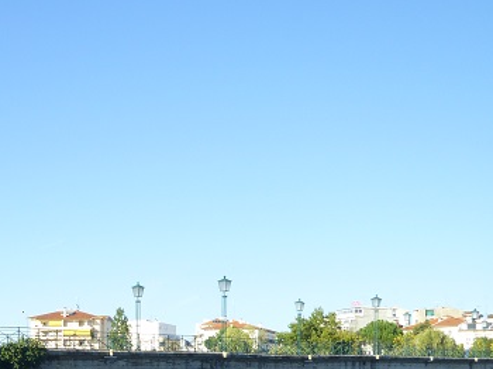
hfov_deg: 26.3
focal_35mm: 69
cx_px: -28
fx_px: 982
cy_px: 383
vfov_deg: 20.5
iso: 80
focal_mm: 5.5
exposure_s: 1/320
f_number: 4
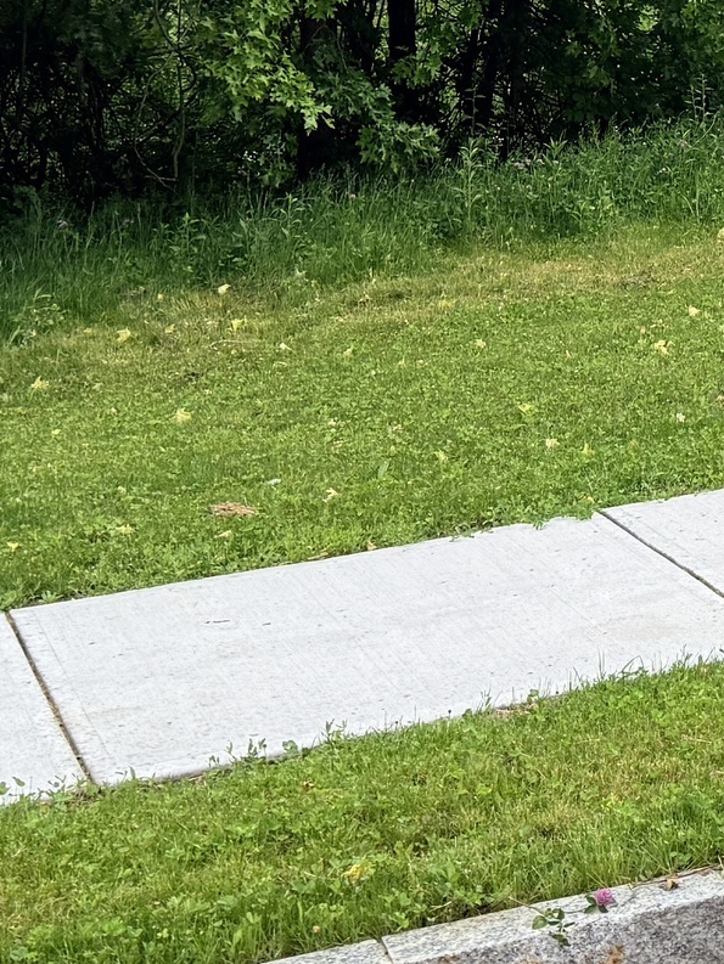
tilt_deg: +1.4
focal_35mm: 93
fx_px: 2593
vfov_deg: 19.9
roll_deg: +2.6
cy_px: -169
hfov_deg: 14.8
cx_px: 1084
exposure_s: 1/1522
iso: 100
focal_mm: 6.76
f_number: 1.78
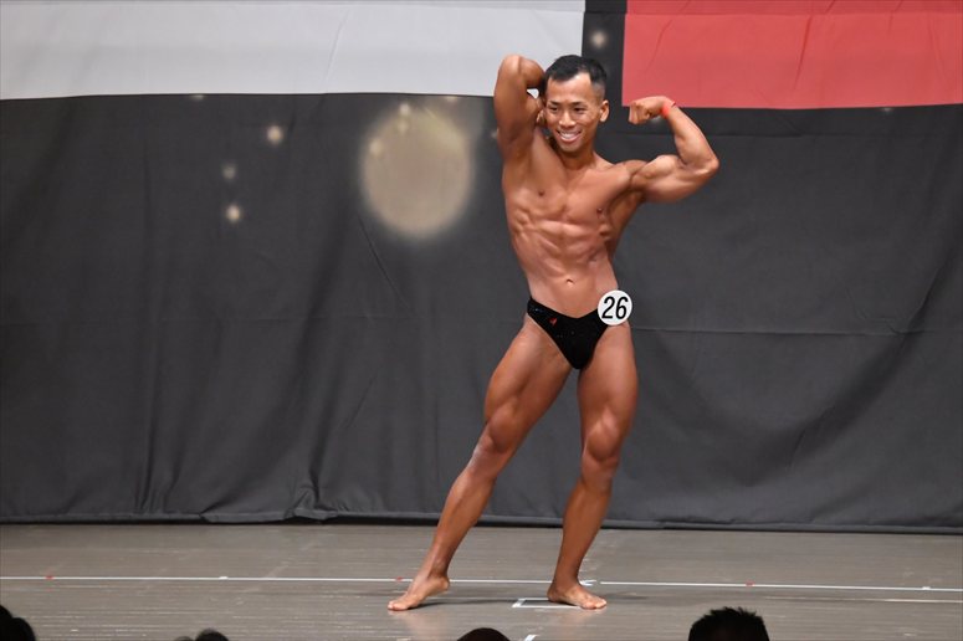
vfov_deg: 5.7
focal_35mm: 240
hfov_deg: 8.6
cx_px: 482
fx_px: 6417
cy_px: 320
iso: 6400
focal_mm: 160
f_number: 5.6
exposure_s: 1/400
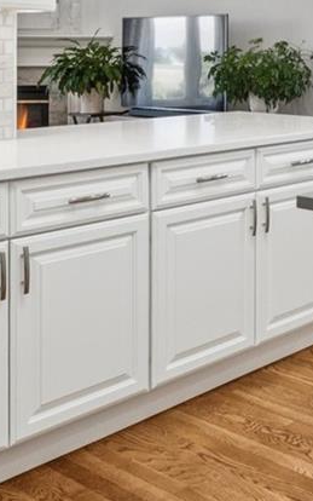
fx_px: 805
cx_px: 428
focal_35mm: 59
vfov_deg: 32.7
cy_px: 44
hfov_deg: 19.9
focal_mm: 15
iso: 800
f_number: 11
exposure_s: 1/50
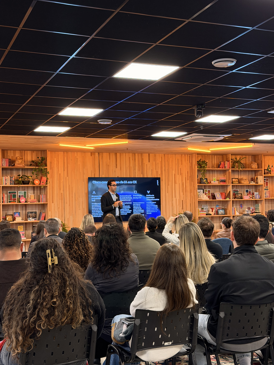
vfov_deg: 39.7
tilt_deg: +2.1
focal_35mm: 48
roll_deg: +1.6
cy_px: 182
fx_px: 507
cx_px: 137
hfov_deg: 30.3
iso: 200
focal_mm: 6.76
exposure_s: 1/40
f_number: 1.78
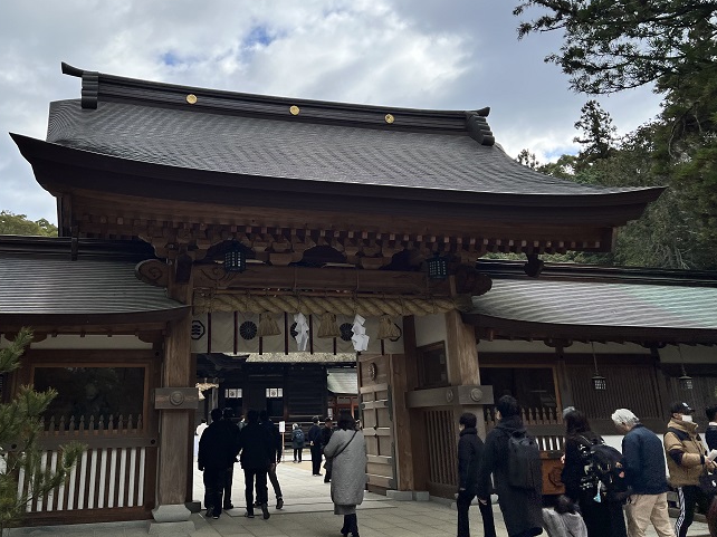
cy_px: 208
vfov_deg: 42.7
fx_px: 683
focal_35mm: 33
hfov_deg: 55.1
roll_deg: +2.2
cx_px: 295
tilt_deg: +18.1
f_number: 1.5
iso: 50
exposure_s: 1/3831
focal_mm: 5.7
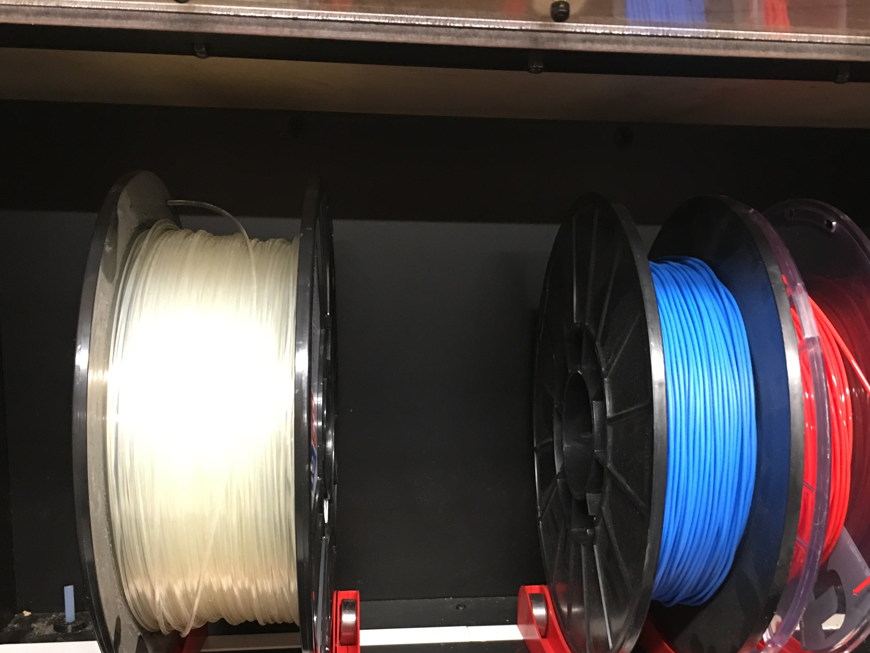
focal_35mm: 39
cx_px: 487
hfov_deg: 47.8
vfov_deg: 36.4
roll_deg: -0.5
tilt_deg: -10.3
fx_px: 980
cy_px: 437
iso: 80
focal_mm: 4.15
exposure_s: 1/10
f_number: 2.2
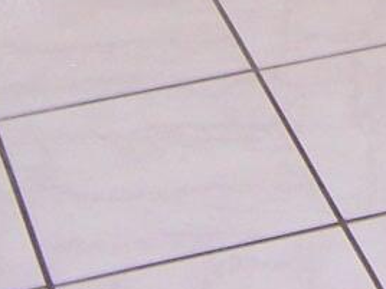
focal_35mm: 191
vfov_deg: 7.1
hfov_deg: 10.3
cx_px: 389
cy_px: -532
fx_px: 2130
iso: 140
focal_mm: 5.5
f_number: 2.8
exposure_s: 1/90
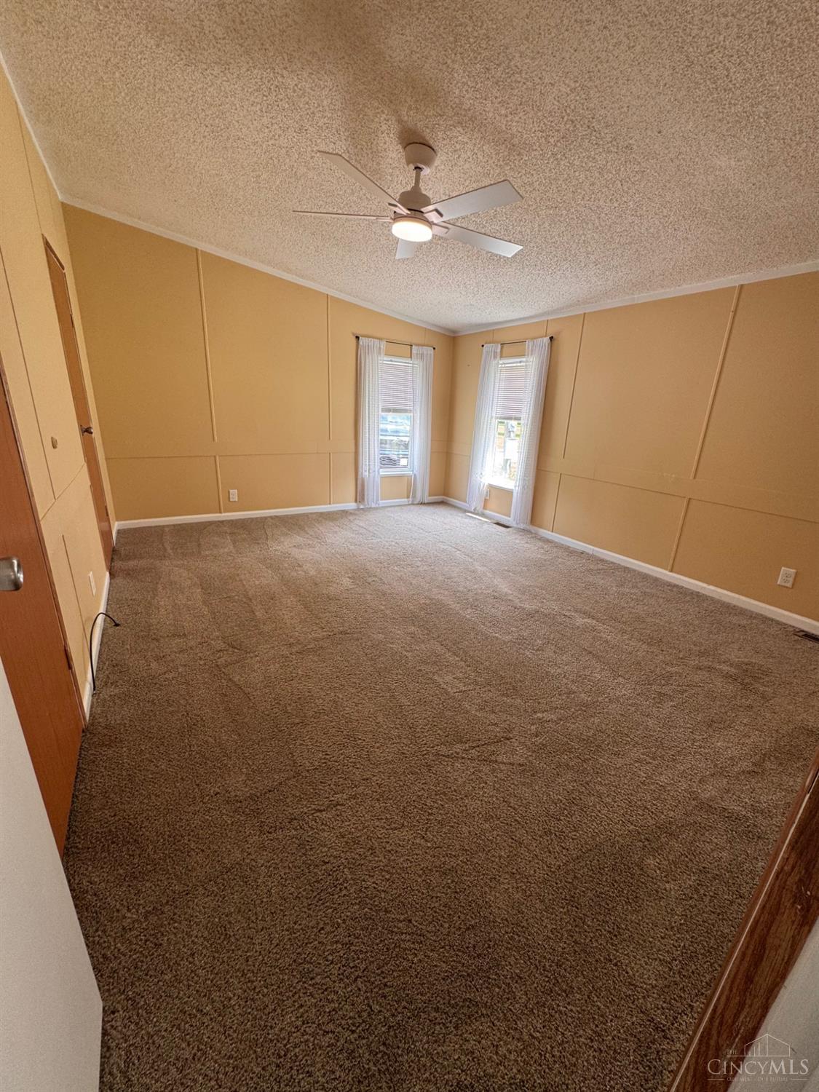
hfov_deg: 85.7
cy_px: 546
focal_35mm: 14
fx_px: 442
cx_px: 410
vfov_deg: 102.1
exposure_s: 1/99
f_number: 2.2
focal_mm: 2.22
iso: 100
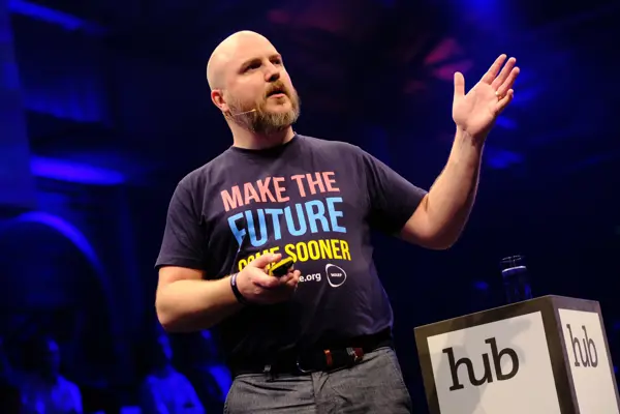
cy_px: 207
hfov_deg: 24.2
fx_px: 1447
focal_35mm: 84
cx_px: 310
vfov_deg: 16.3
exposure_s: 1/210
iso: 500
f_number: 2.2
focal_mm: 56
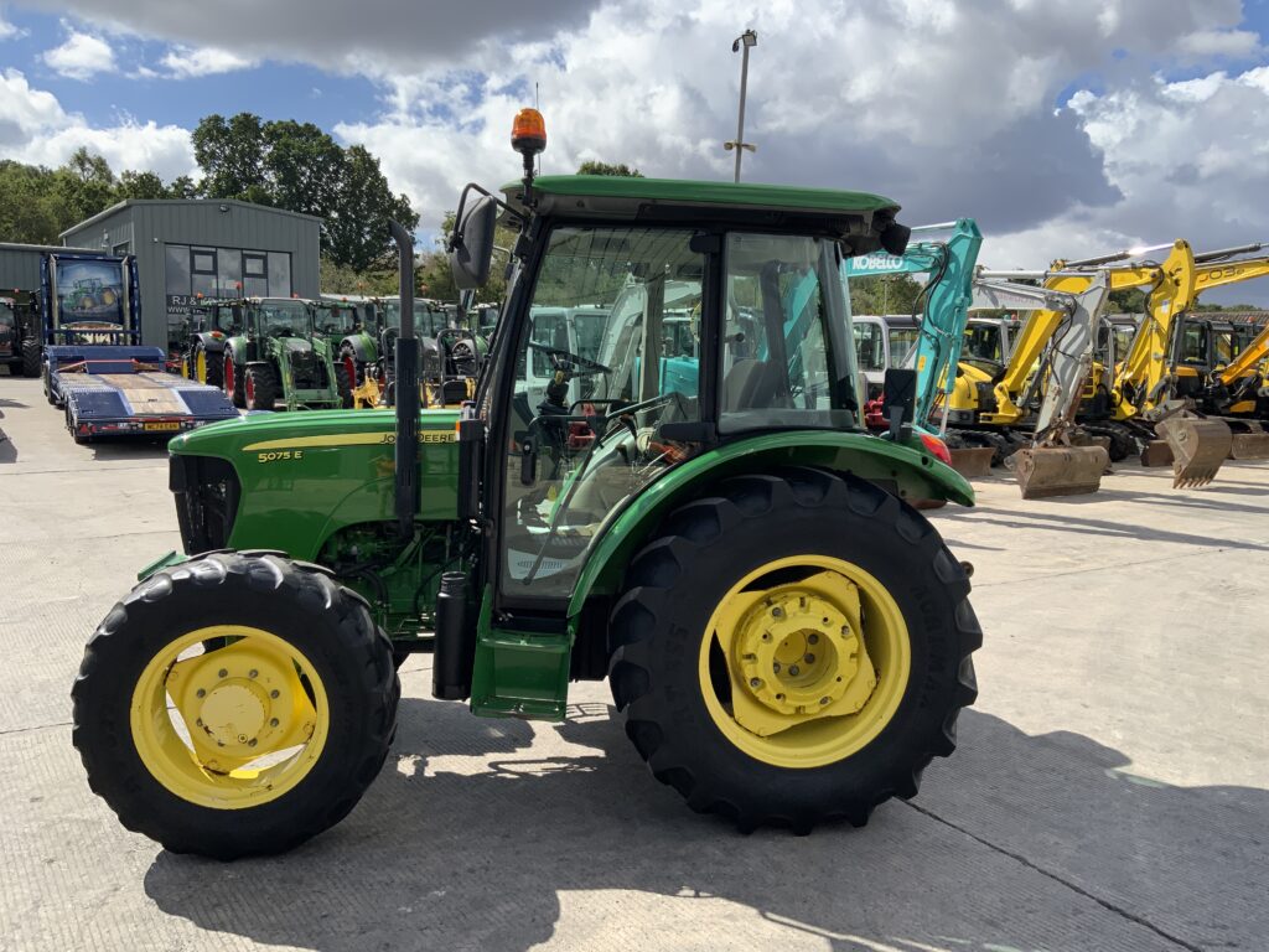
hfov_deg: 61.7
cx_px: 634
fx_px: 1063
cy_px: 476
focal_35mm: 29
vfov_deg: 48.2
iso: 16
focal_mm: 3
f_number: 1.8
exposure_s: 1/1534
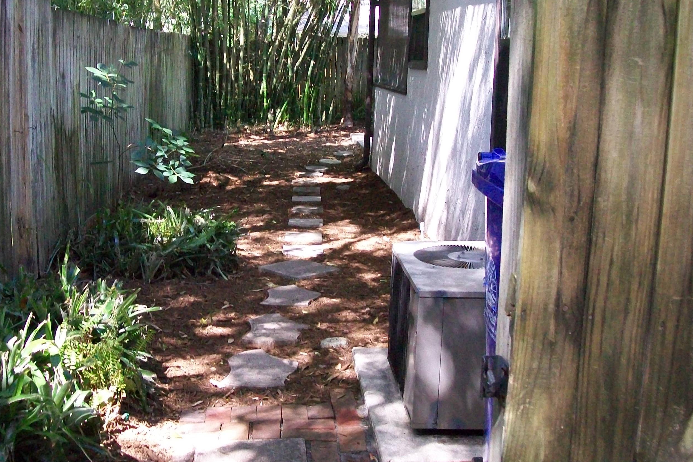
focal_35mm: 45
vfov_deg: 29.8
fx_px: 866
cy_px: 183
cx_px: 285
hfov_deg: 43.4
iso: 238
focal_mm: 6
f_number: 2.7
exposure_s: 1/125
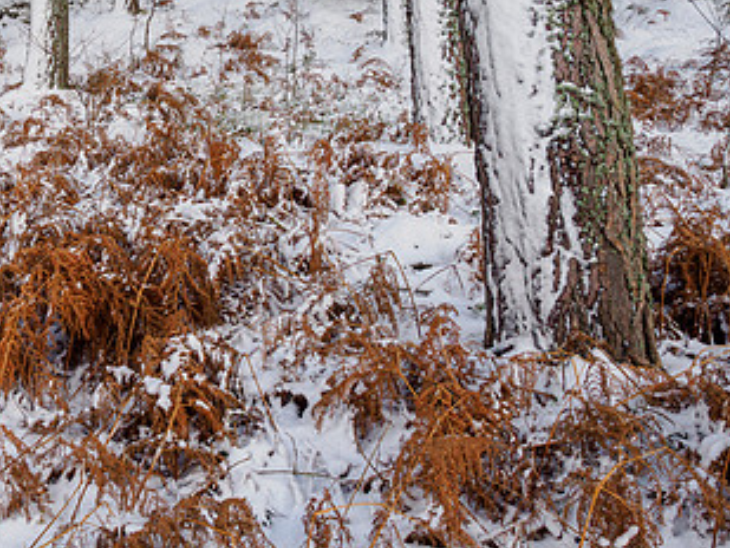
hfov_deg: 38.7
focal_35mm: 45
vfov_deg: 31.5
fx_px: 949
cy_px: 124
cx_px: 52
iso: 400
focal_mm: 12
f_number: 7.1
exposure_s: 1/80
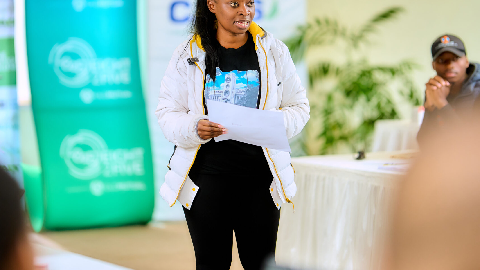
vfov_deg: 9.2
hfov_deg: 16.3
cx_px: 228
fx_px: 1680
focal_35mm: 132
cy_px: 85
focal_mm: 105
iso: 640
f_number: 1.4
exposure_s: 1/160
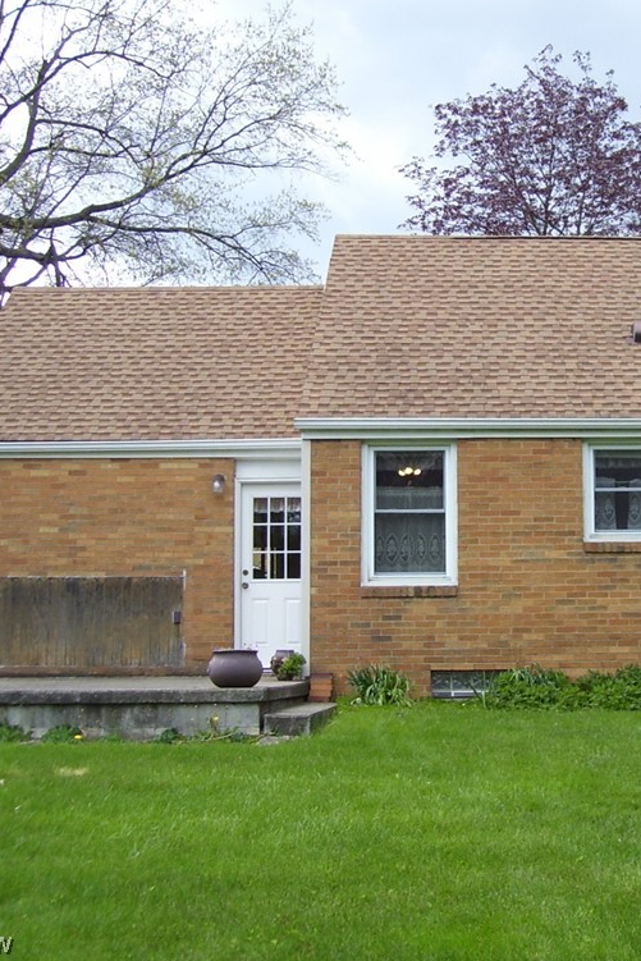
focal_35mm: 51
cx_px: 535
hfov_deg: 25.9
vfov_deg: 38.9
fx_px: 1361
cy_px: 473
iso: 80
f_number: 2.7
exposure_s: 1/500
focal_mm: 6
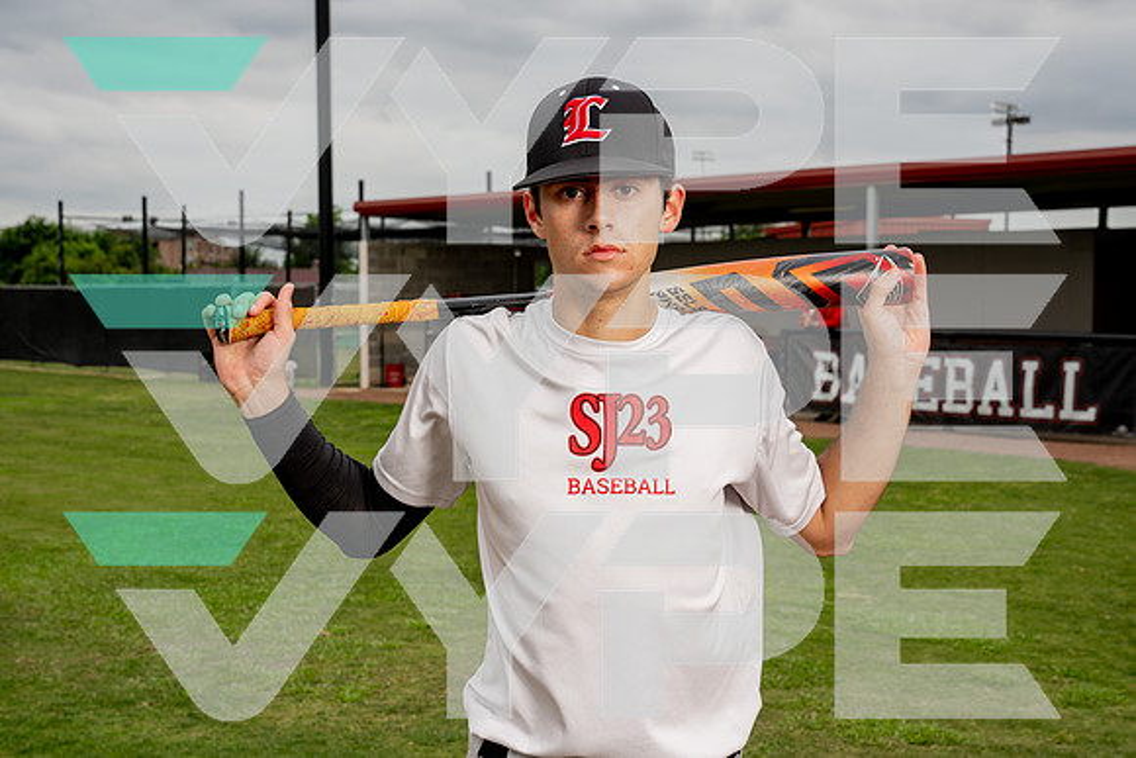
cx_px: 558
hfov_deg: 37.9
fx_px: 1653
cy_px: 373
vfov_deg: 25.8
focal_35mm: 52
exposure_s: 1/250
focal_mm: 50
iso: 50
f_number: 8
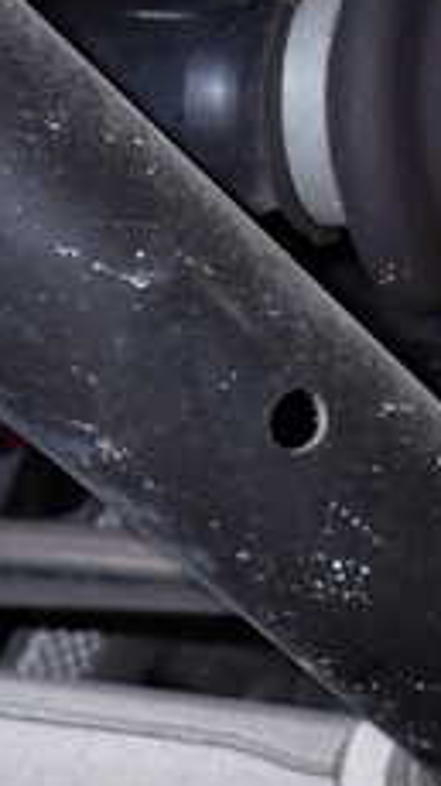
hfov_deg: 16.1
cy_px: 68
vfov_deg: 28.5
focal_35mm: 71
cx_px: 578
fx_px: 1479
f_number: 5.6
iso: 200
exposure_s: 1/30
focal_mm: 4.5
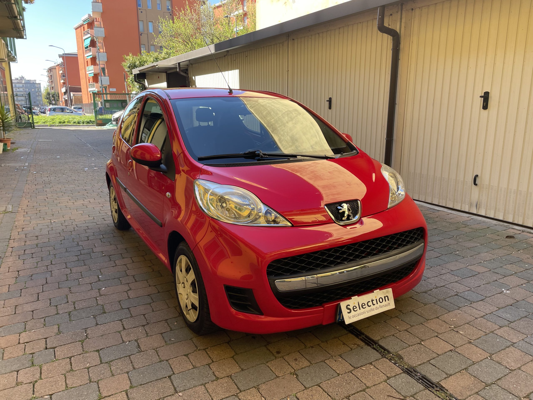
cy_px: 200
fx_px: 400
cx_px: 266
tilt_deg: -13.0
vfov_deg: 53.1
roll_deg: +0.2
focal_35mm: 26
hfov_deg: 67.3
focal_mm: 4.2
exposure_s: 1/346
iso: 32
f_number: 1.6
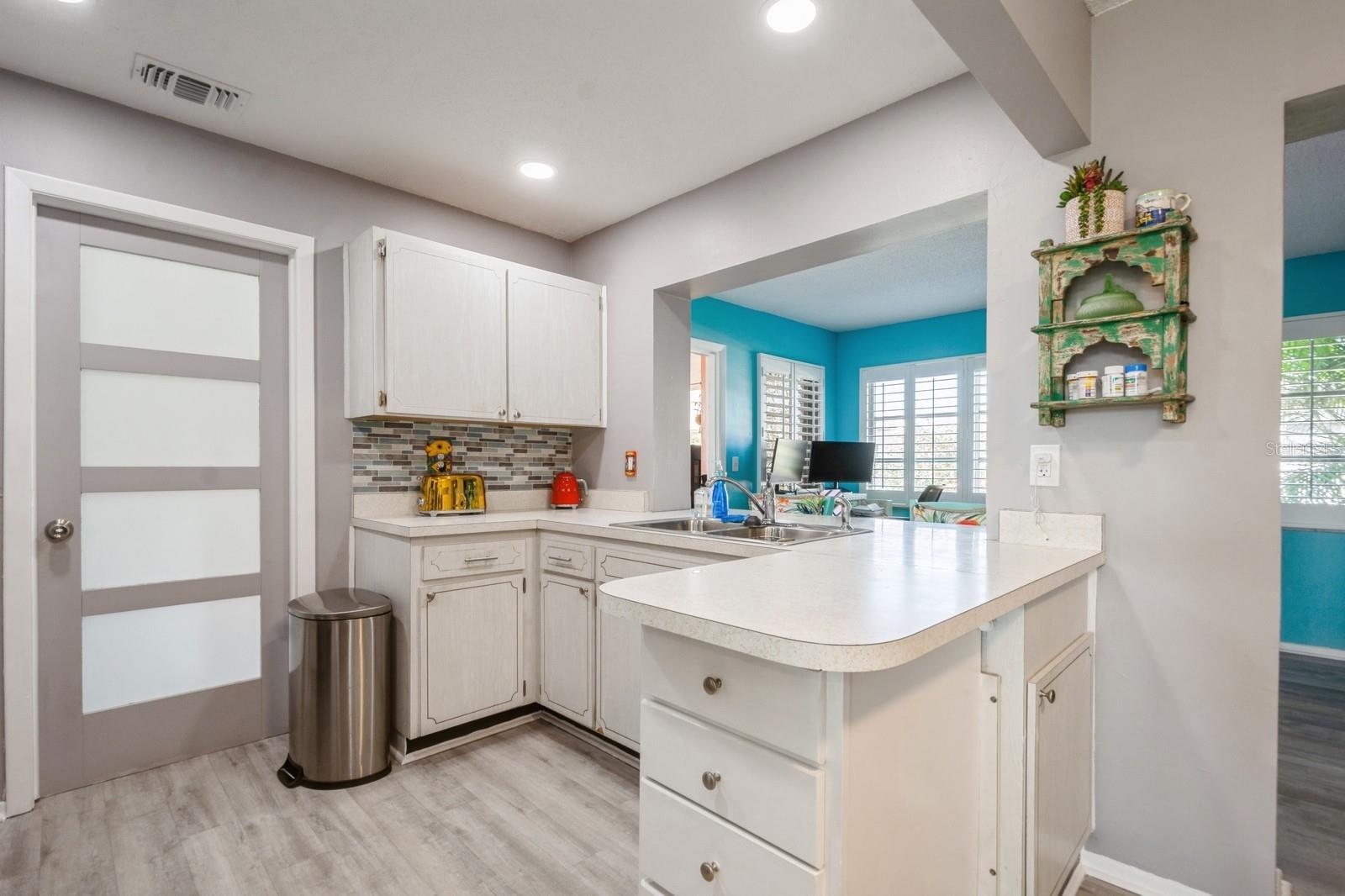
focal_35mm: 15
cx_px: 672
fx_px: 560
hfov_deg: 100.4
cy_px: 448
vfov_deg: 77.3
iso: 200
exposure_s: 1/10
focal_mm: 10
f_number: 8
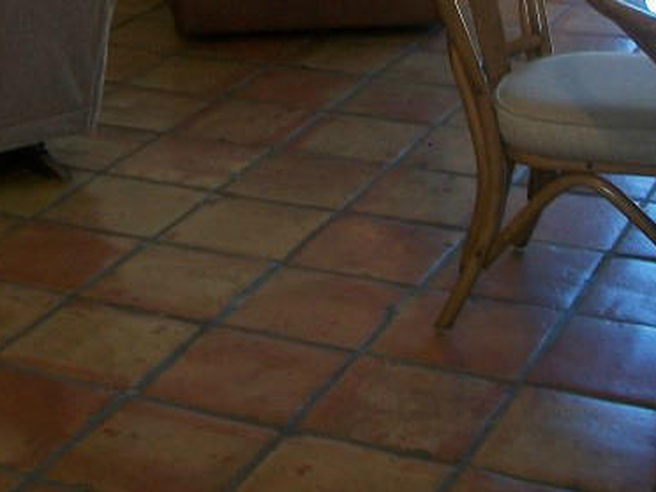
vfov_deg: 16.0
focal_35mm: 88
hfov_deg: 22.2
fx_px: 1668
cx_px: 287
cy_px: -127
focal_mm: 5.7
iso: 80
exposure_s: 1/30
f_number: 2.9
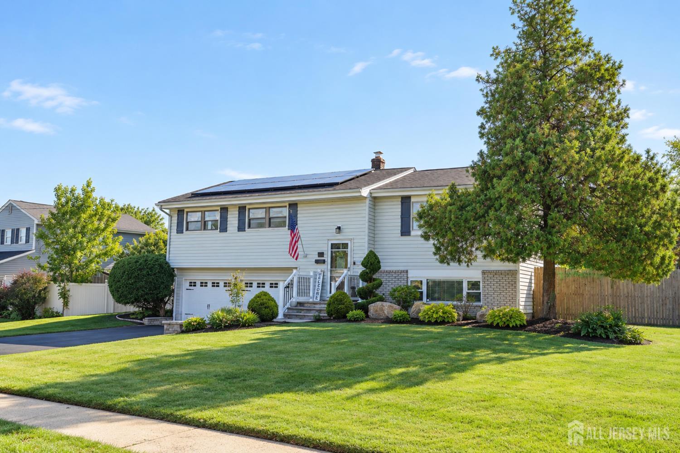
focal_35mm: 35
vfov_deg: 37.9
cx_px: 340
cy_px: 226
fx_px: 661
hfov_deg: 54.4
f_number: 9
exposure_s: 1/125
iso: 100
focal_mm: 35
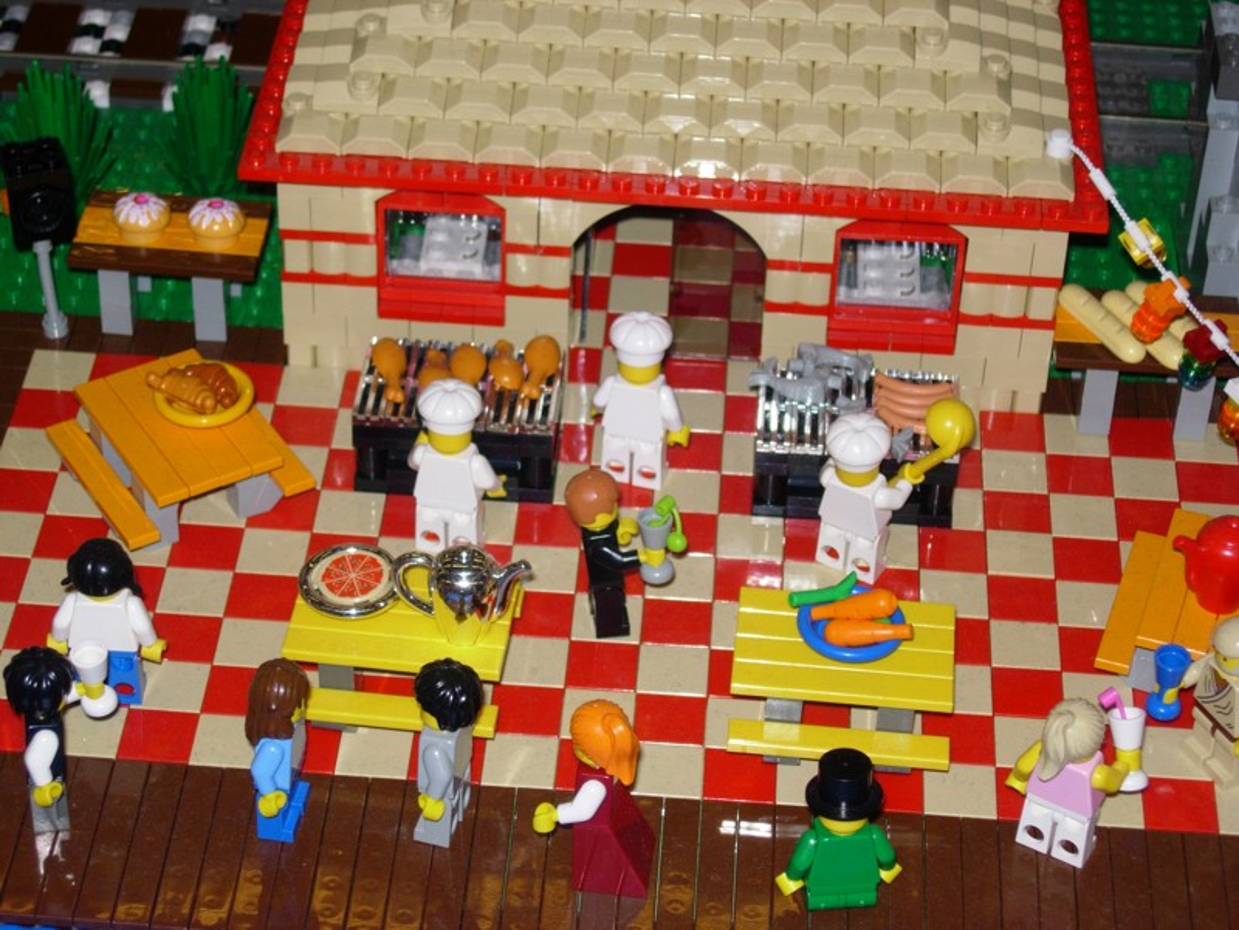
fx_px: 3293
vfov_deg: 16.1
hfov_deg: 21.3
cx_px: 620
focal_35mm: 92
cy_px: 465
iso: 79
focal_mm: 19.1
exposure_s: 1/64
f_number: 4.3
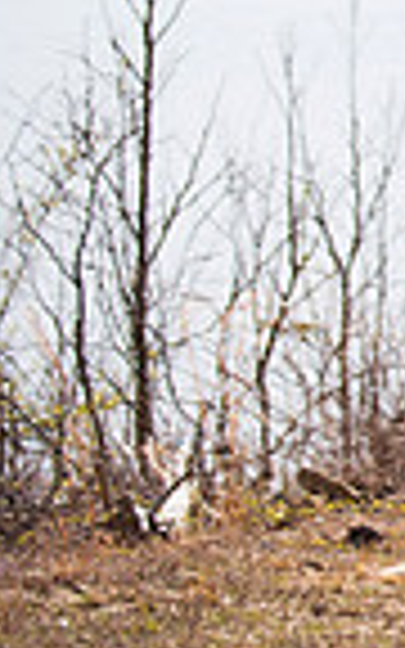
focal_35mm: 369
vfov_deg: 5.7
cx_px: 1206
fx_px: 6517
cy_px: -74
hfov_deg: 3.5
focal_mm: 90
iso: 100
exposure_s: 1/1000
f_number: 2.8
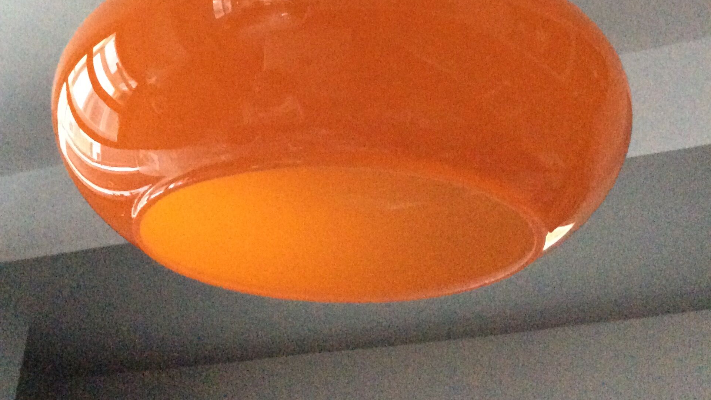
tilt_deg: +36.5
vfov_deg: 23.5
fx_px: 886
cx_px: 355
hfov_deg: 43.7
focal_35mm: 47
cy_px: -62
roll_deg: +0.9
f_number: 2.4
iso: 640
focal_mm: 3.3
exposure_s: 1/17
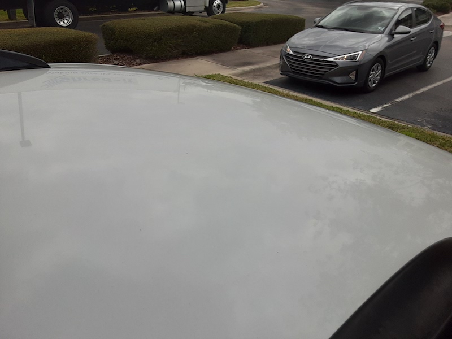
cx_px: 226
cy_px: 170
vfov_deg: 51.4
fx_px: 353
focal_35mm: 27
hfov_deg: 65.3
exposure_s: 1/4000
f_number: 1.9
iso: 40
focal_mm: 2.91
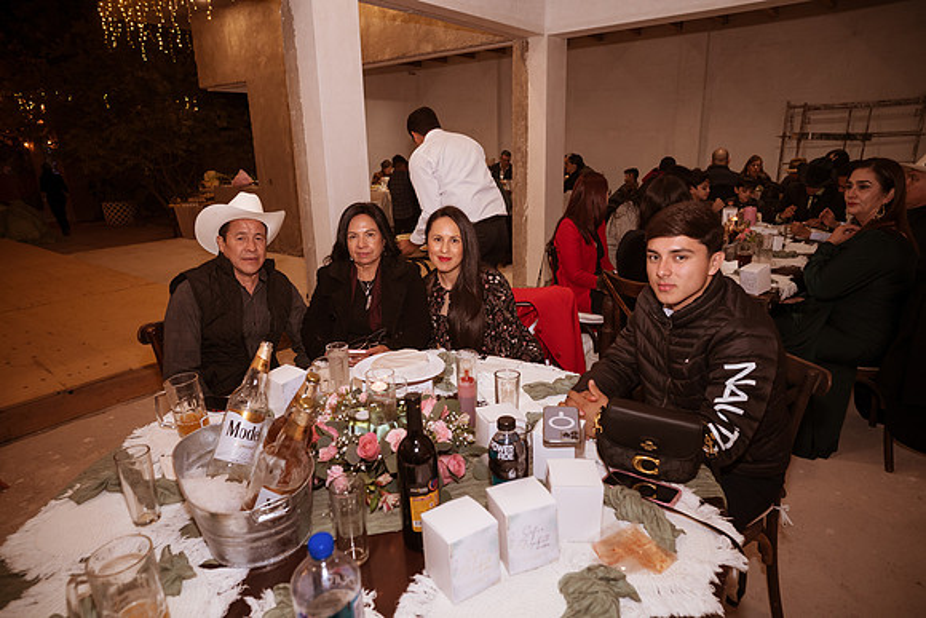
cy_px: 309
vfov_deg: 62.0
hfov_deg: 84.0
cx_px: 463
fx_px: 515
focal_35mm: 20
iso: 1600
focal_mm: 20
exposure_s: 1/60
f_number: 4
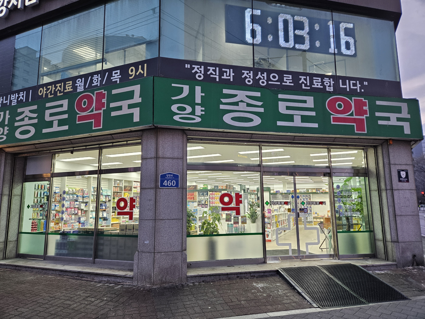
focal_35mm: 23
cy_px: 160
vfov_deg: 58.9
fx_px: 282
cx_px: 212
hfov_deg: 73.9
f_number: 1.8
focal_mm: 5.4
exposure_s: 1/120
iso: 160
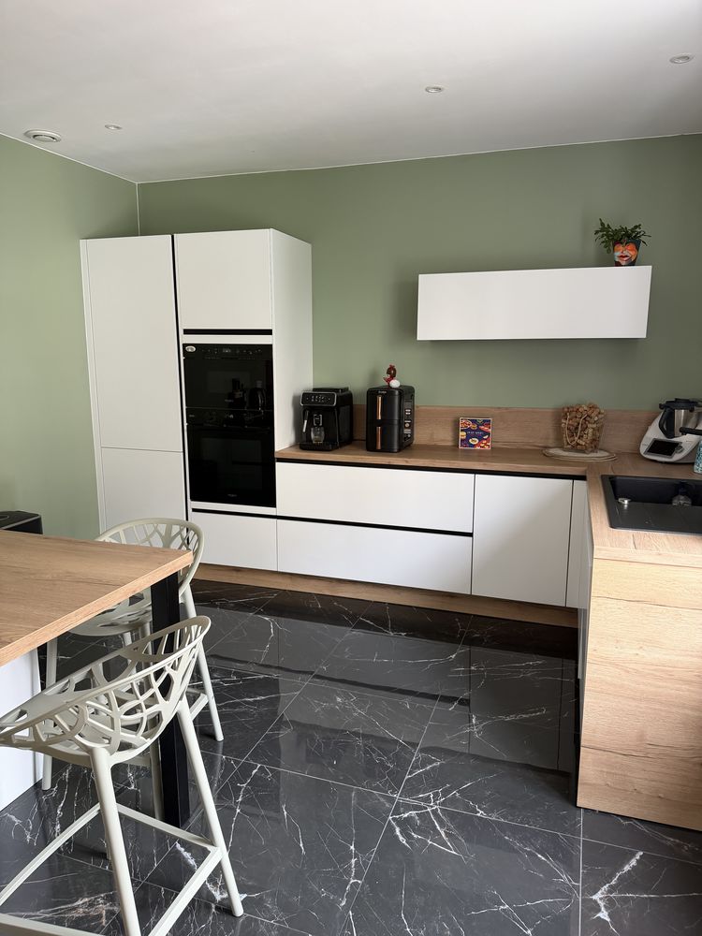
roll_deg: +0.2
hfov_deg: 56.8
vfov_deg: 71.6
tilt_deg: -9.9
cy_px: 468
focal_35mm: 24
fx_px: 649
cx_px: 351
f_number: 1.78
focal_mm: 6.76
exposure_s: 1/121
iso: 160
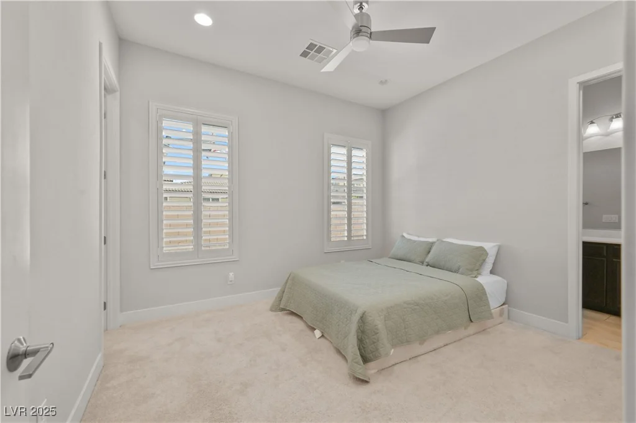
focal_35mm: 14
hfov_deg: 102.3
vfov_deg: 79.1
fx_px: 256
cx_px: 318
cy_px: 212
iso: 500
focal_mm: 14.5
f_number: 8
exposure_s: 1/20
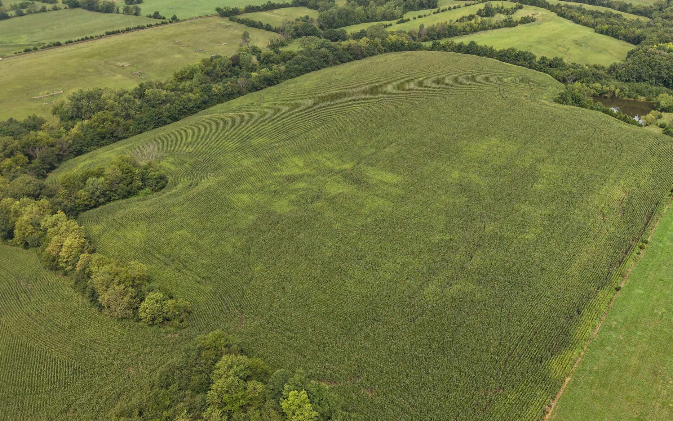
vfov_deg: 41.8
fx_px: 550
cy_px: 222
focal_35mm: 30
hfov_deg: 62.6
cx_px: 385
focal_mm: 8.67
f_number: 1.8
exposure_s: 1/160
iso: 110
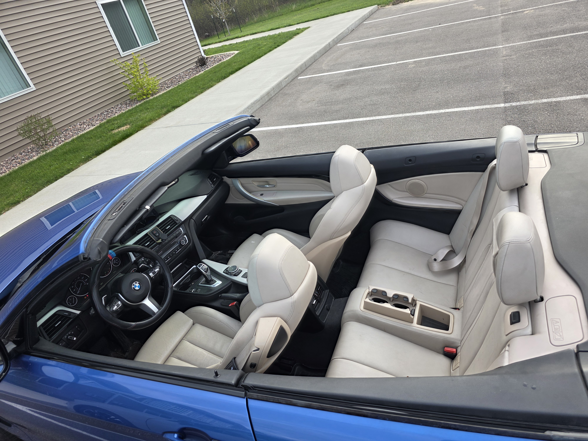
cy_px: 220
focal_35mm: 23
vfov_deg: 58.9
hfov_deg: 73.9
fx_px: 391
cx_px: 294
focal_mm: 6.3
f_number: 1.7
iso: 50
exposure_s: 1/359
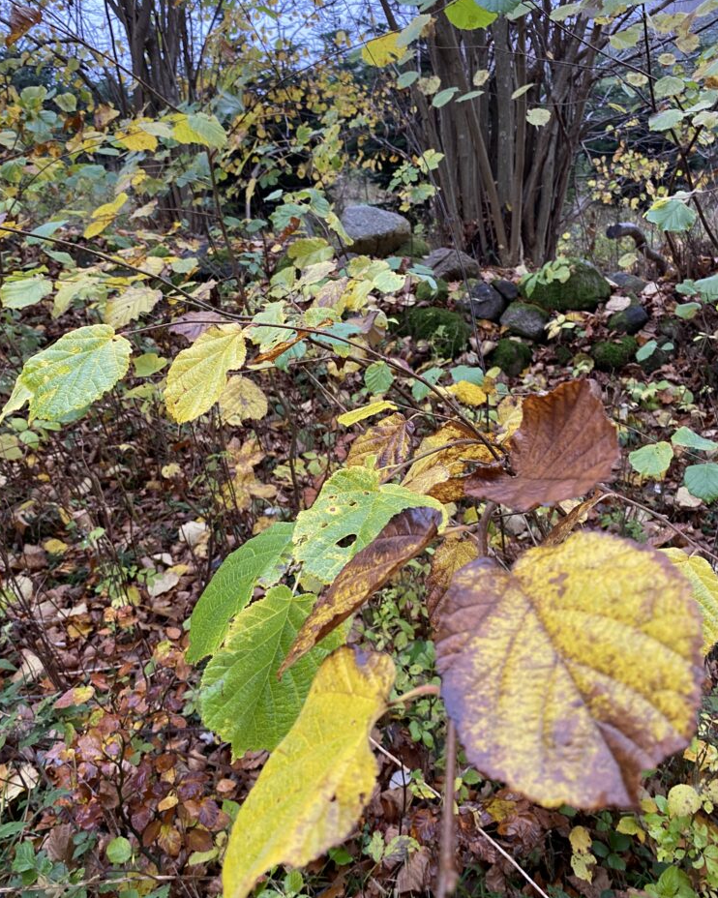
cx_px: 363
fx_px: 744
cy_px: 420
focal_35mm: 28
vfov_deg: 62.2
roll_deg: +7.4
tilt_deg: -20.8
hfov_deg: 51.5
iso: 125
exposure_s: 1/92
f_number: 1.8
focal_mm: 4.25
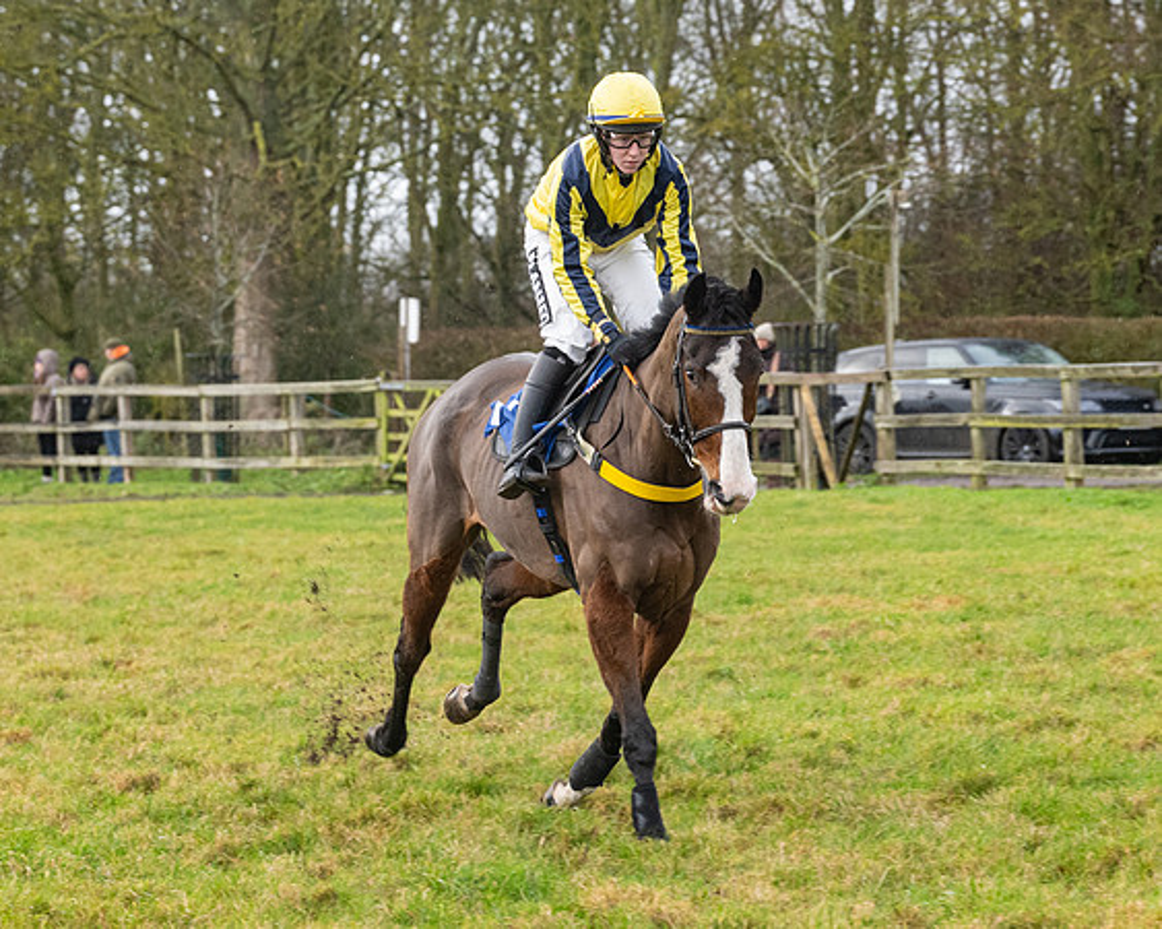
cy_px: 428
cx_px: 606
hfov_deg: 10.2
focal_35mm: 190
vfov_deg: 8.1
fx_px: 6537
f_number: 5
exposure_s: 1/500
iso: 800
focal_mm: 93
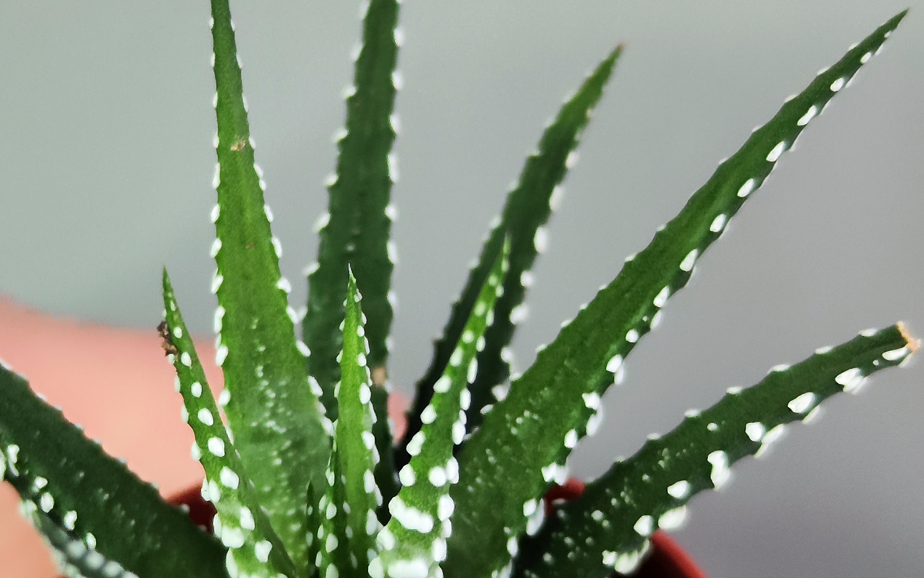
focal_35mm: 45
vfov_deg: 28.6
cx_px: 314
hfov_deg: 43.8
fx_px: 1133
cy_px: 292
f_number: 1.69
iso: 1400
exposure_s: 1/68.1
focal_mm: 7.01
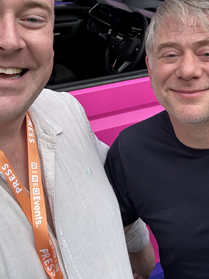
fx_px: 411
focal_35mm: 51
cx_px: 139
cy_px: 43
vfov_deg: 35.8
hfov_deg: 28.4
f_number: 1.9
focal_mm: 2.69
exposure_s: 1/304
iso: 25
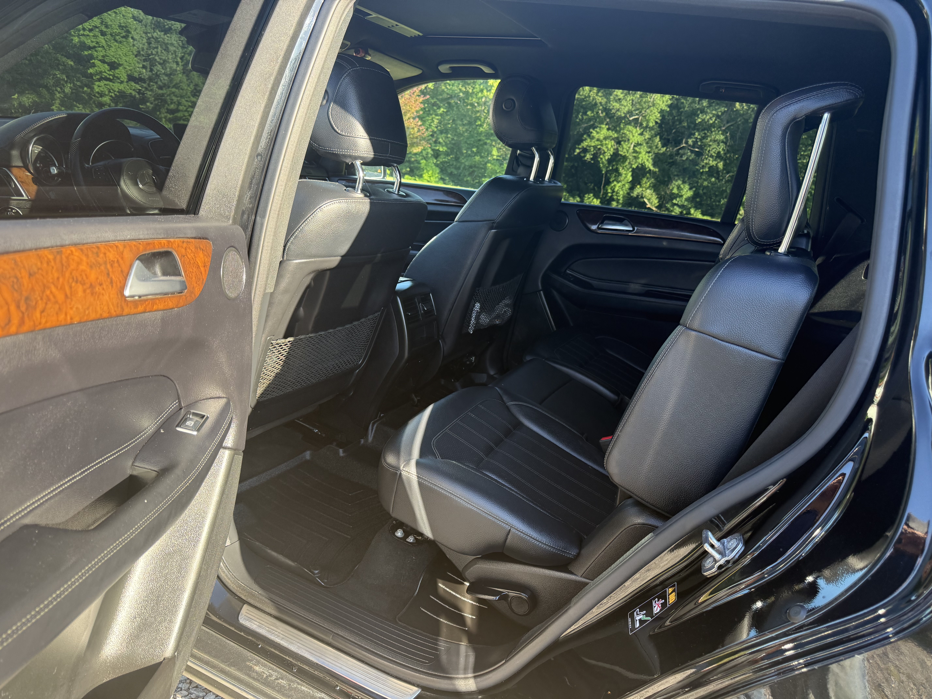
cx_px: 466
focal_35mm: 24
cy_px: 350
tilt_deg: -17.9
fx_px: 646
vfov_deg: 56.8
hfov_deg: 71.6
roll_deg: -7.3
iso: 125
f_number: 1.78
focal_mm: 6.76
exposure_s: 1/228
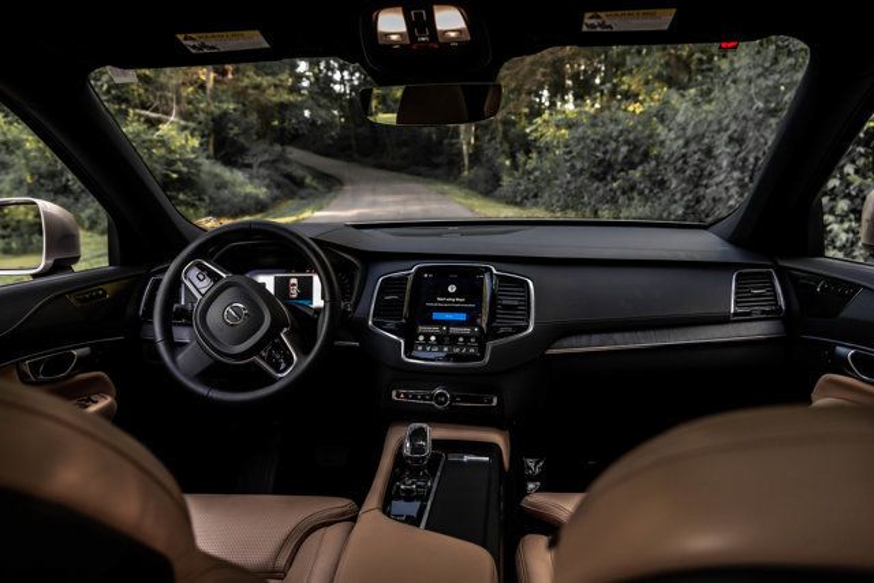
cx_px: 437
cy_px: 292
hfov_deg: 73.7
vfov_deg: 53.2
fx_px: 583
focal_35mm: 24
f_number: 4
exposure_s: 1/200
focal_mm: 24
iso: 1000
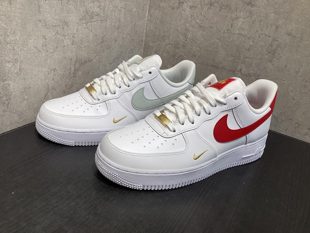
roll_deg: -9.9
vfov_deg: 45.4
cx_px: 155
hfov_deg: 58.4
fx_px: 278
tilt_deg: -24.9
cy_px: 116
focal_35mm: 31
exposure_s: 1/100
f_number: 2.4
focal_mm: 3.3
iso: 64
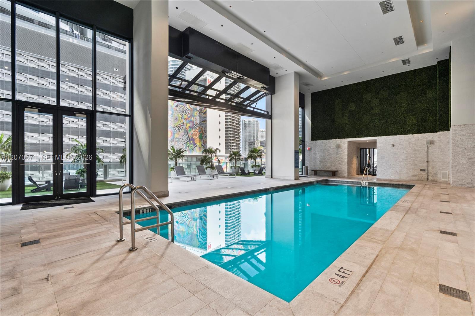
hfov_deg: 96.7
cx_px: 238
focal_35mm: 16
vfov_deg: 73.7
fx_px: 211
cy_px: 158
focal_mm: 16
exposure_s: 1/13
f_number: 9
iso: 500
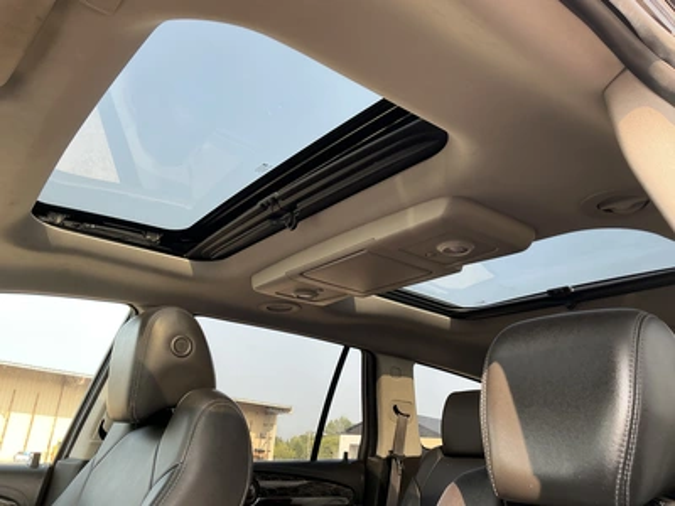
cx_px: 338
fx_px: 546
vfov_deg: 49.7
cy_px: 253
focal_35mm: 28
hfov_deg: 63.4
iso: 25
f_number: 1.8
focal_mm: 3
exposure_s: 1/122
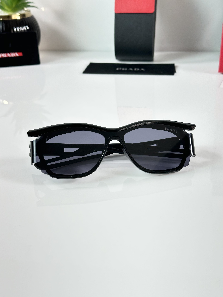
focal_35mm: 48
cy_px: 148
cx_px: 112
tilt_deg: -27.1
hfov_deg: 30.3
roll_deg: +1.9
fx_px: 412
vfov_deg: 39.7
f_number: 1.78
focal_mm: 6.86
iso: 80
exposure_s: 1/100
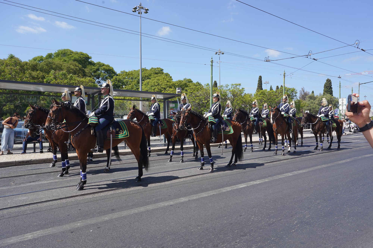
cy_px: 124
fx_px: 249
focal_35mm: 24
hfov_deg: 73.7
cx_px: 186
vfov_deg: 53.1
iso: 100
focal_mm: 24
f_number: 13
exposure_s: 1/100
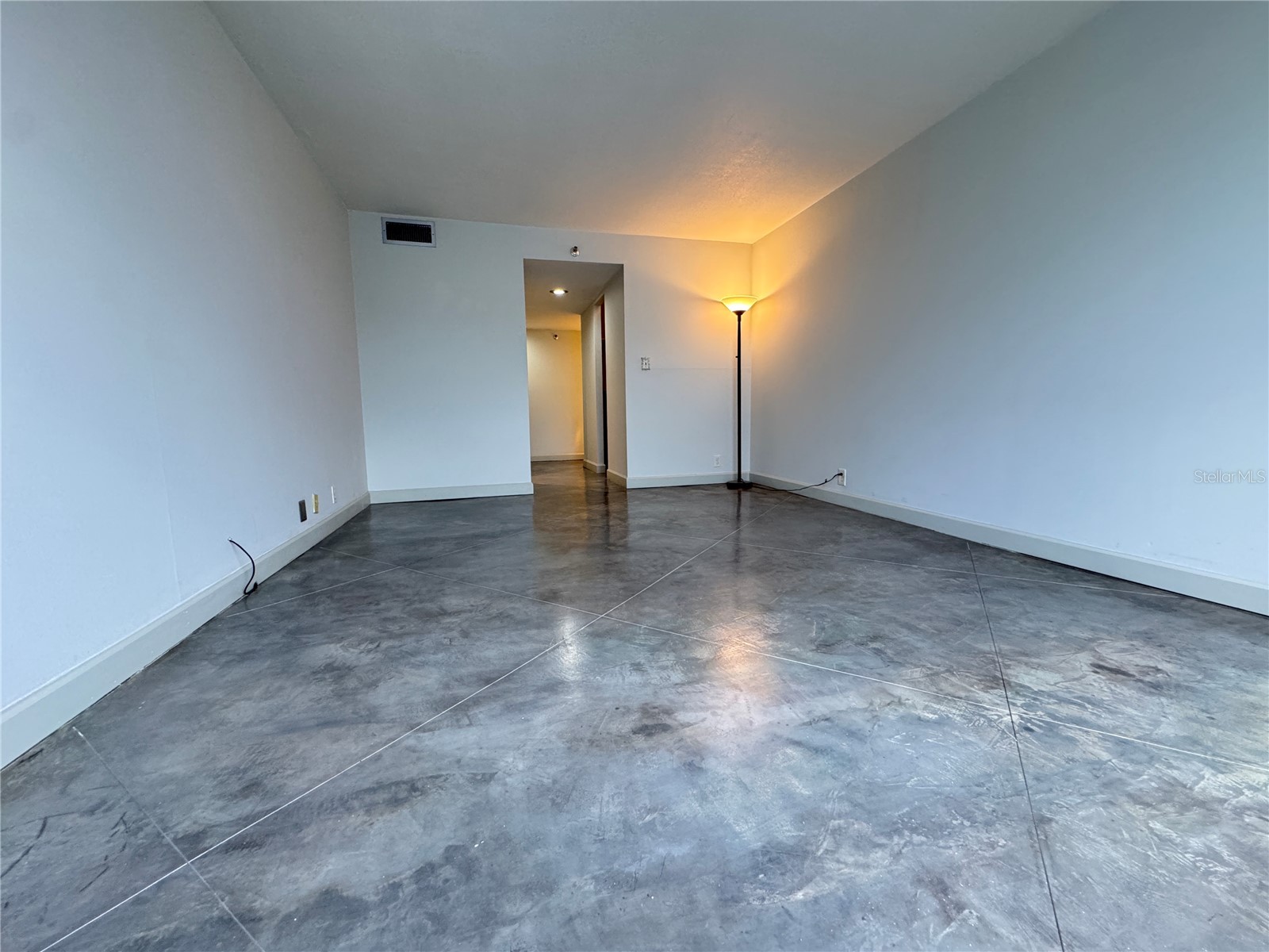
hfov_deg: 102.1
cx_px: 634
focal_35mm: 14
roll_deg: +0.3
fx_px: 513
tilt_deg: -6.7
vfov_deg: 85.7
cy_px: 476
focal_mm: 2.22
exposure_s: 1/60
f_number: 2.2
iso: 400
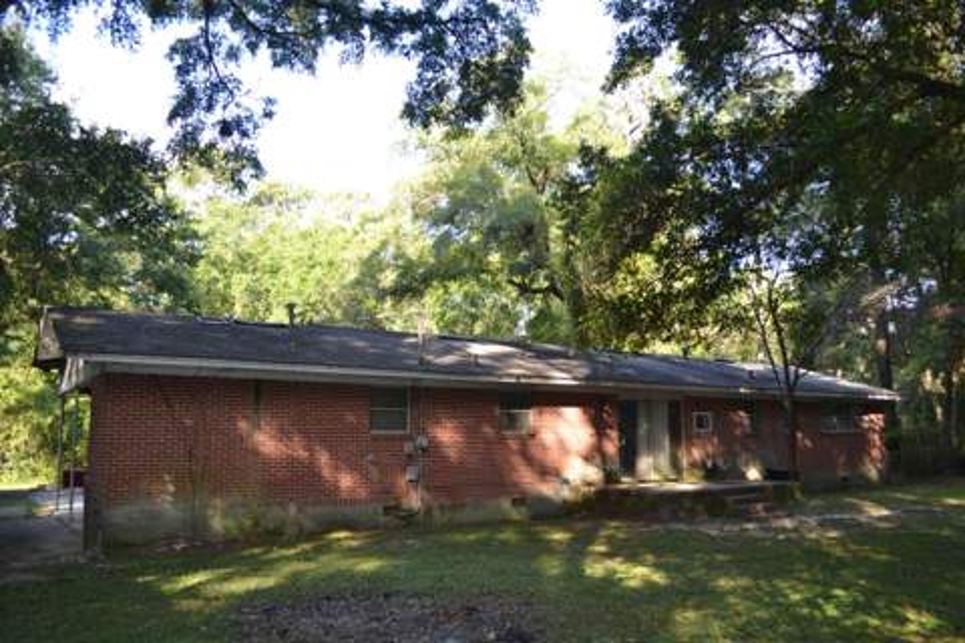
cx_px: 482
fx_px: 724
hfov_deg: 67.4
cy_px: 322
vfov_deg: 47.9
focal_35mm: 27
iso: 200
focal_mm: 18
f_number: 4
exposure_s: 1/125
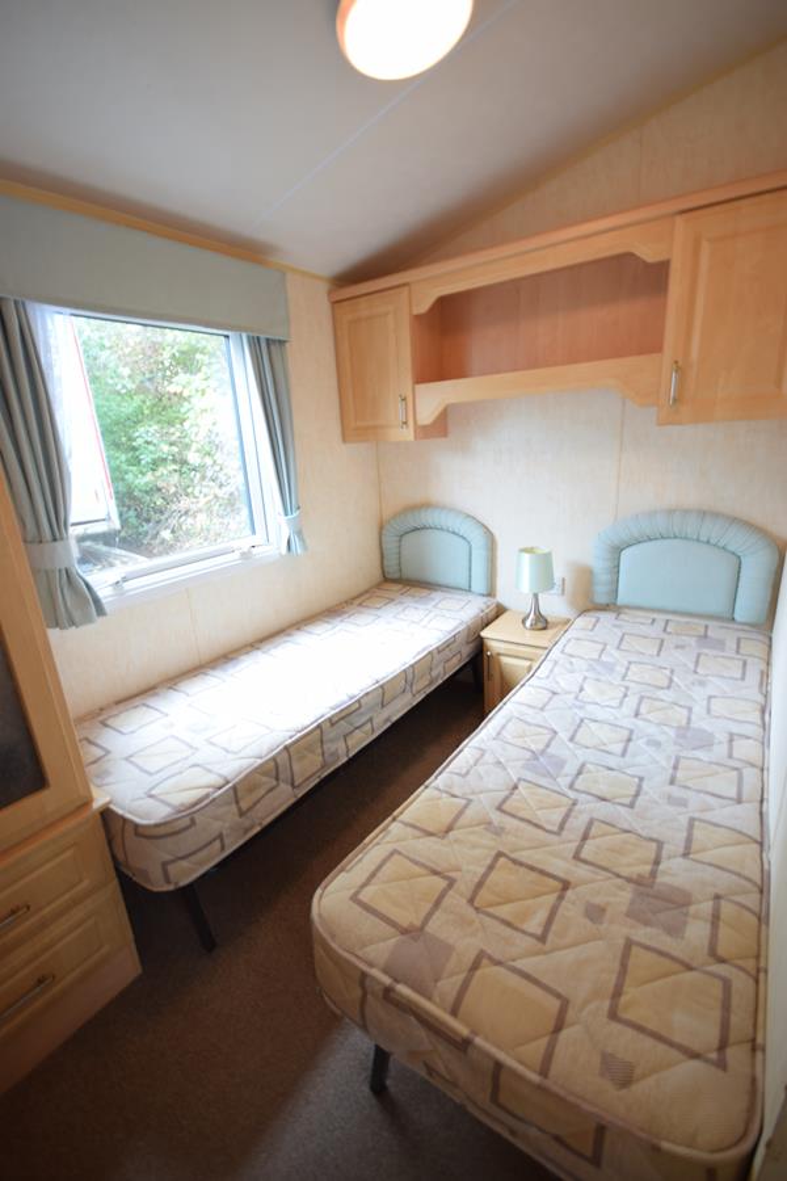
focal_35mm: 15
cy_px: 590
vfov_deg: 100.4
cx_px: 394
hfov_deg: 77.3
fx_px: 492
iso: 200
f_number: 4
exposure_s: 1/8
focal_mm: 10
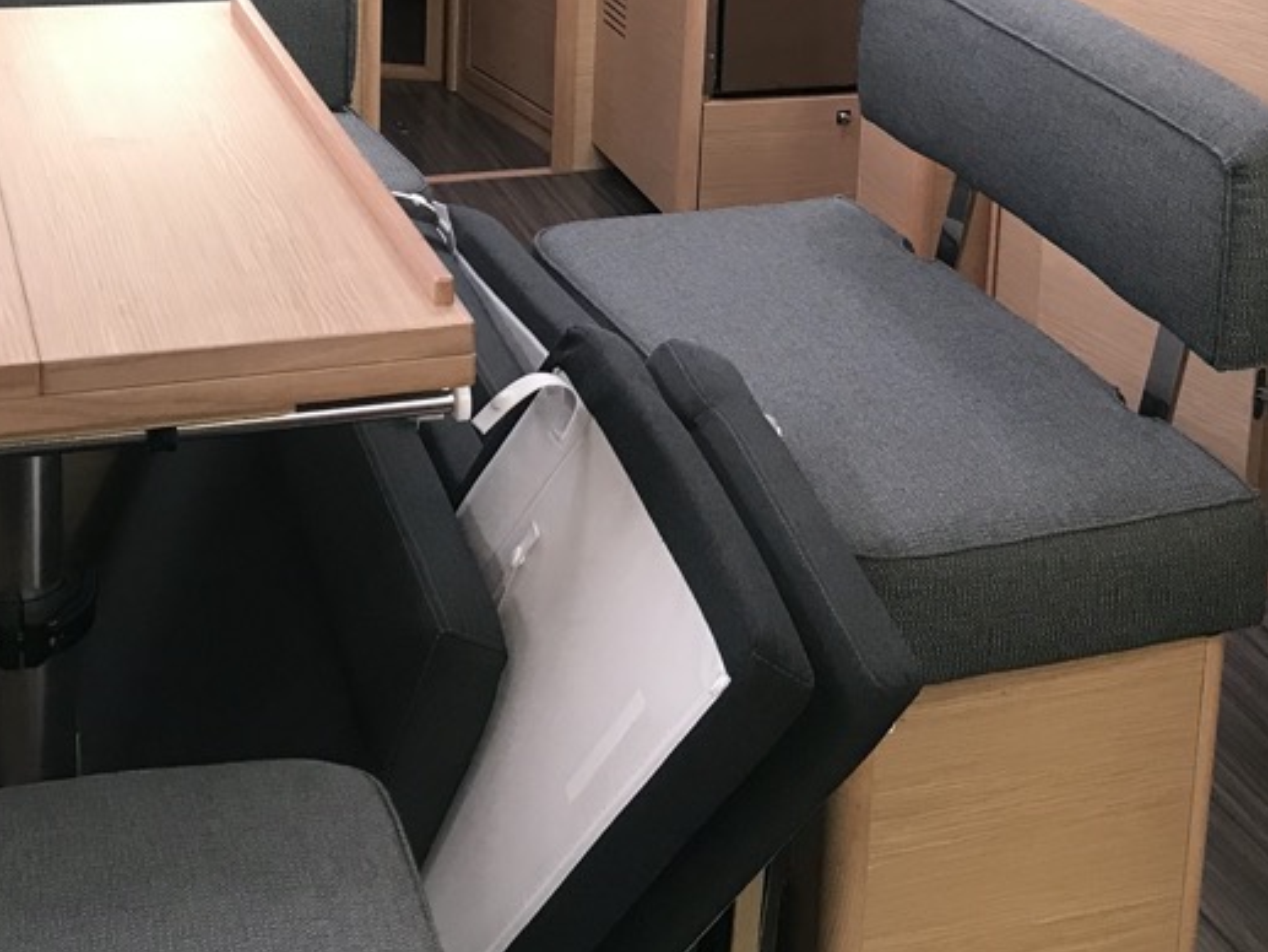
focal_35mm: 65
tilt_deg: -12.1
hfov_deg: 29.6
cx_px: 849
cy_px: 25
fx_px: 2382
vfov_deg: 21.9
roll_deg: -3.3
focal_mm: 3.99
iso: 32
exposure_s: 1/20
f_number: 1.8
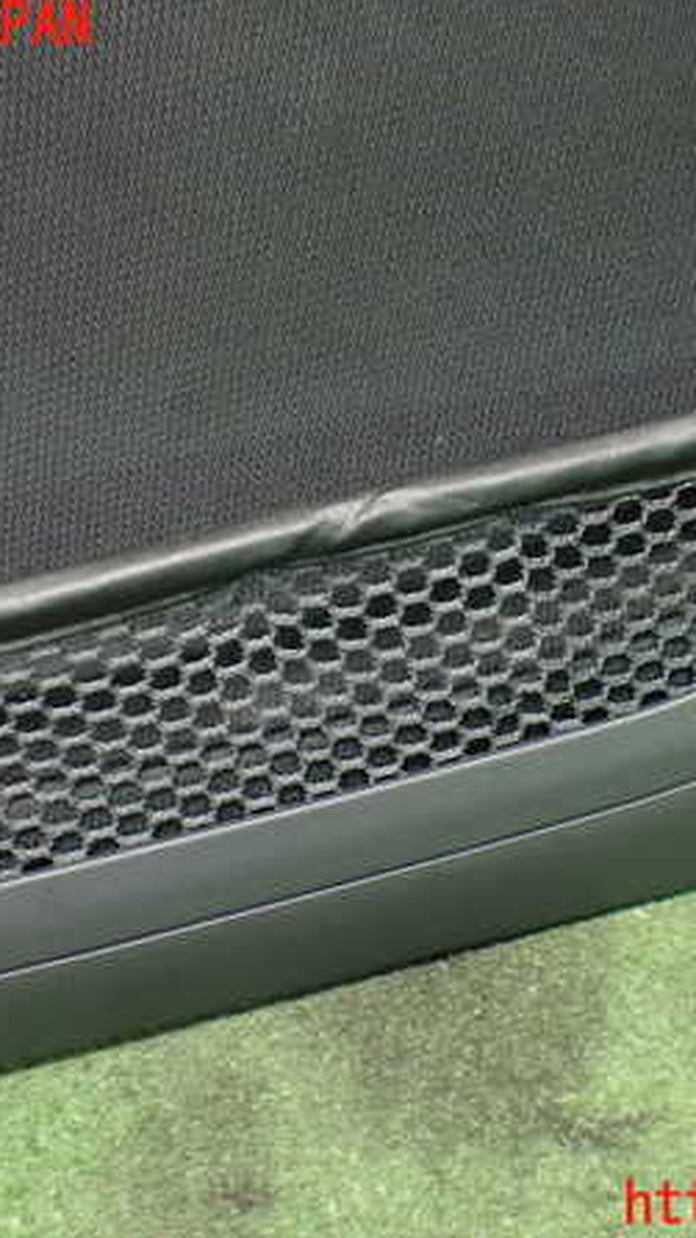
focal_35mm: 44
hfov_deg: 27.1
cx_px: 419
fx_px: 1443
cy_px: 616
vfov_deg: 46.4
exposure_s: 1/50
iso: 800
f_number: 2.3
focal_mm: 5.4
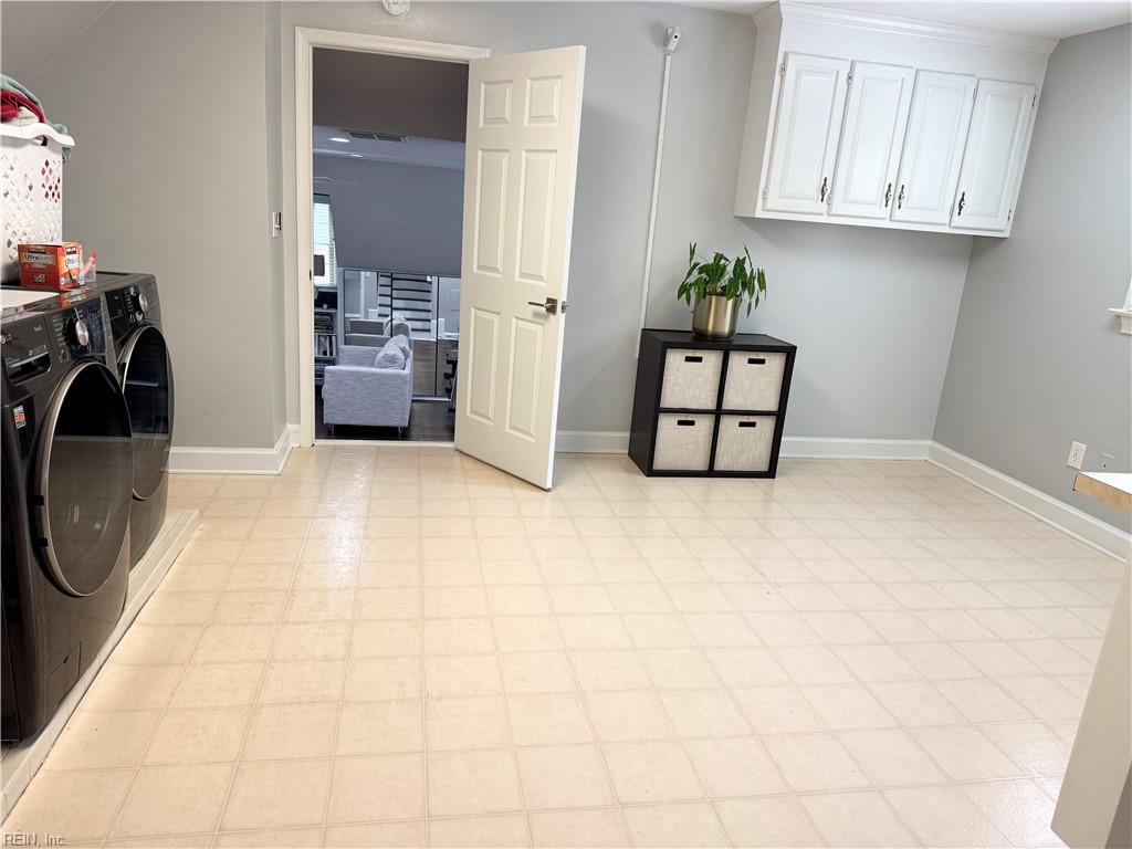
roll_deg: -4.5
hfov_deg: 71.6
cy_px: 424
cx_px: 566
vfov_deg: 56.8
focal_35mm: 24
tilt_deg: -15.7
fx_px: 785
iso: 160
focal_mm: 6.76
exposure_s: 1/120
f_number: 1.78
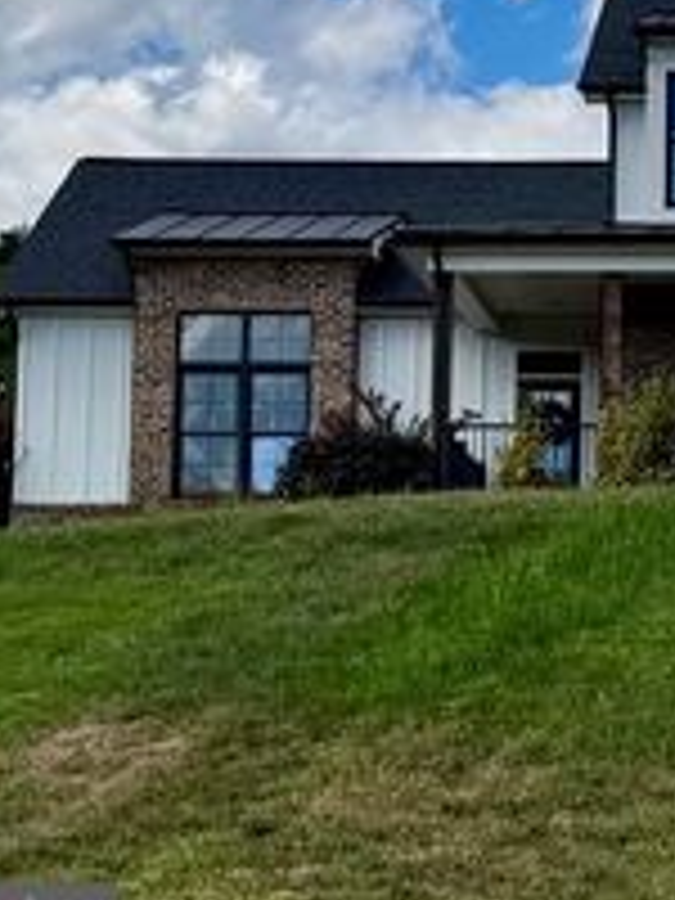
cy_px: 128
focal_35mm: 60
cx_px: 968
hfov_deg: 21.2
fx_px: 1560
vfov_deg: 31.0
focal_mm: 6.76
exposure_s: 1/7937
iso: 80
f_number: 1.78
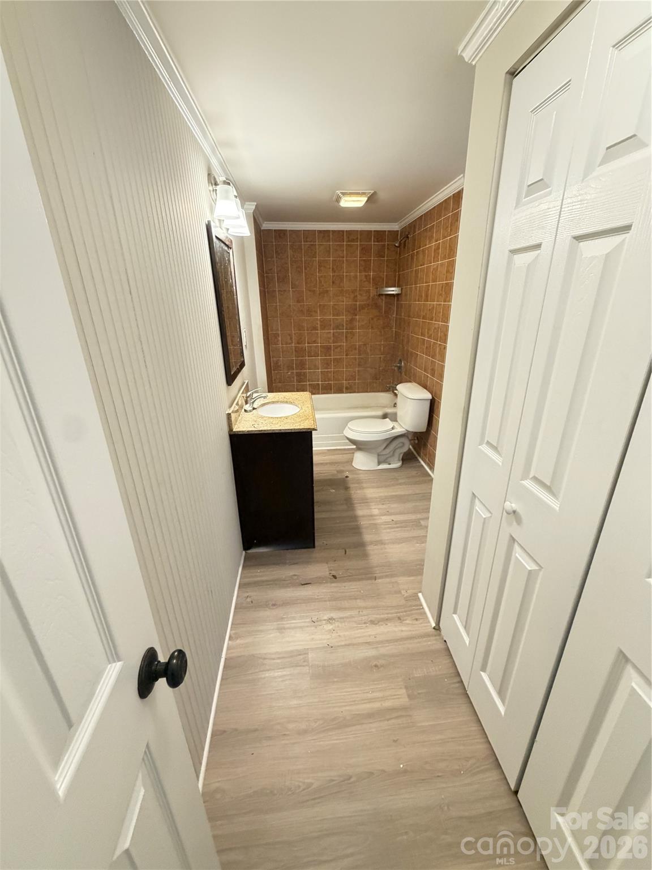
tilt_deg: -20.4
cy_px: 435
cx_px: 326
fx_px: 352
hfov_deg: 85.7
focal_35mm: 14
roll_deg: +1.3
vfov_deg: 102.1
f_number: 2.2
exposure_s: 1/60
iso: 500
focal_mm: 2.22
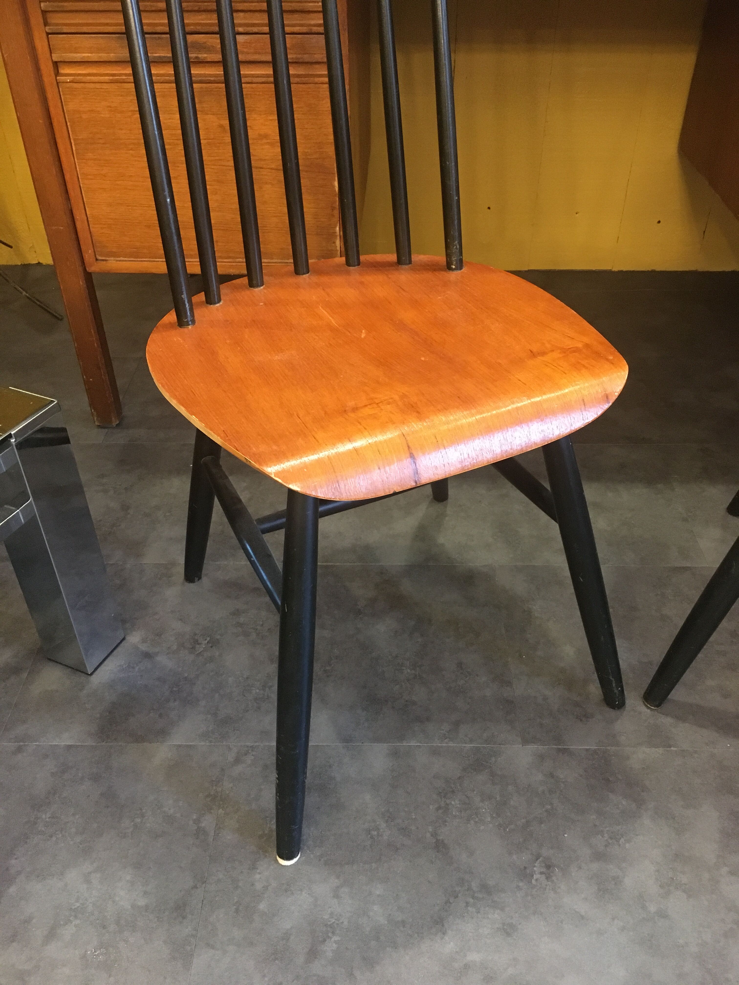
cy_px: 492
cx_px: 370
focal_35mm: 29
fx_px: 825
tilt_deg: -37.9
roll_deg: +0.1
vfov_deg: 61.7
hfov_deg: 48.2
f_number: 2.2
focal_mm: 4.15
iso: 250
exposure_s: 1/17
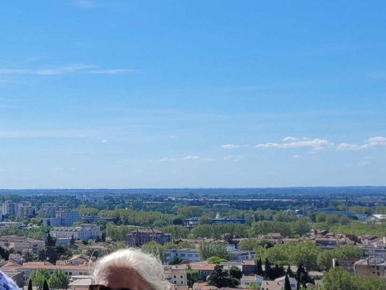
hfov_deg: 20.0
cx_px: -72
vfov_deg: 15.8
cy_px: 6
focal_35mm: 92
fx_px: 1026
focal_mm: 5.4
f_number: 1.8
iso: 40
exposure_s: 1/3768
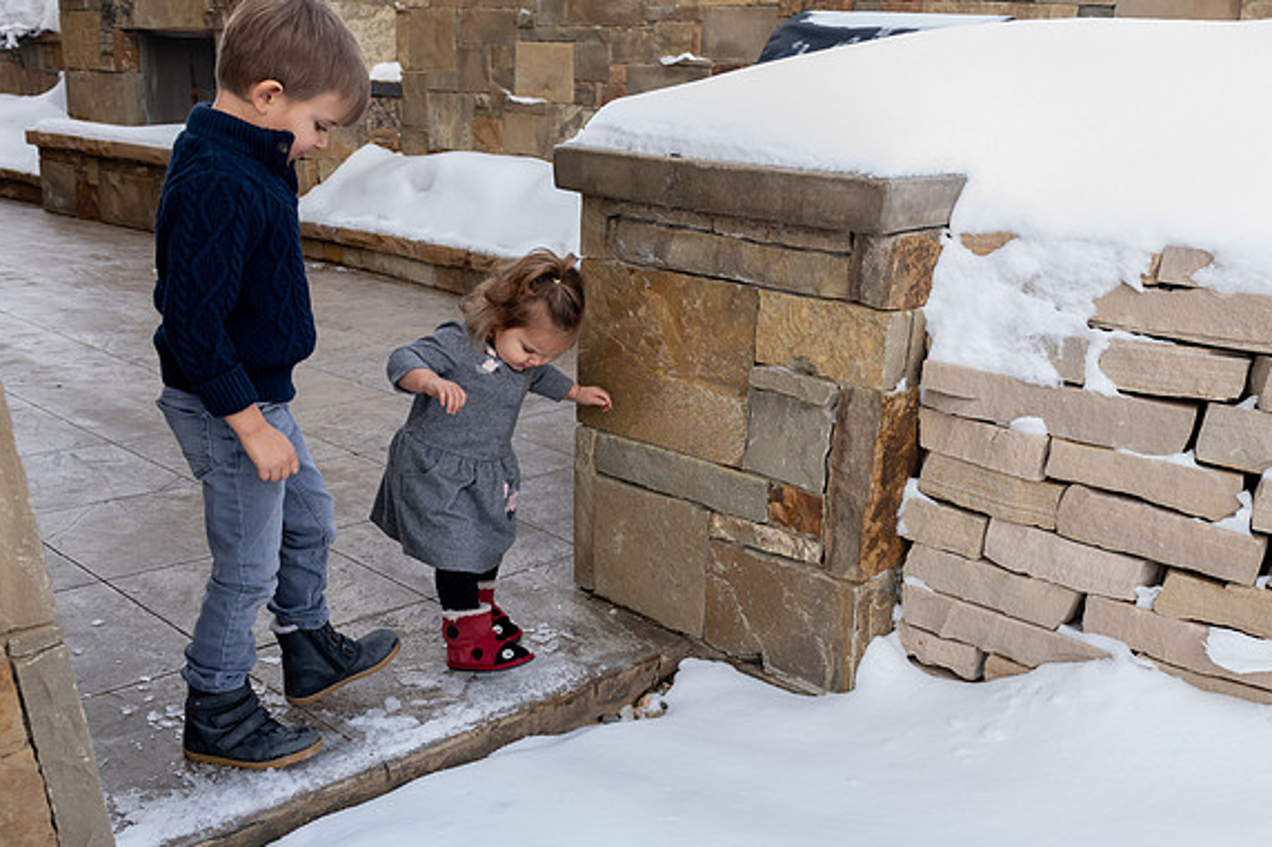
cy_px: 498
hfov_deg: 51.8
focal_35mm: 37
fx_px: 1307
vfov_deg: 35.8
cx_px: 712
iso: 1250
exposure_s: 1/500
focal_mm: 28
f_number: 5.6
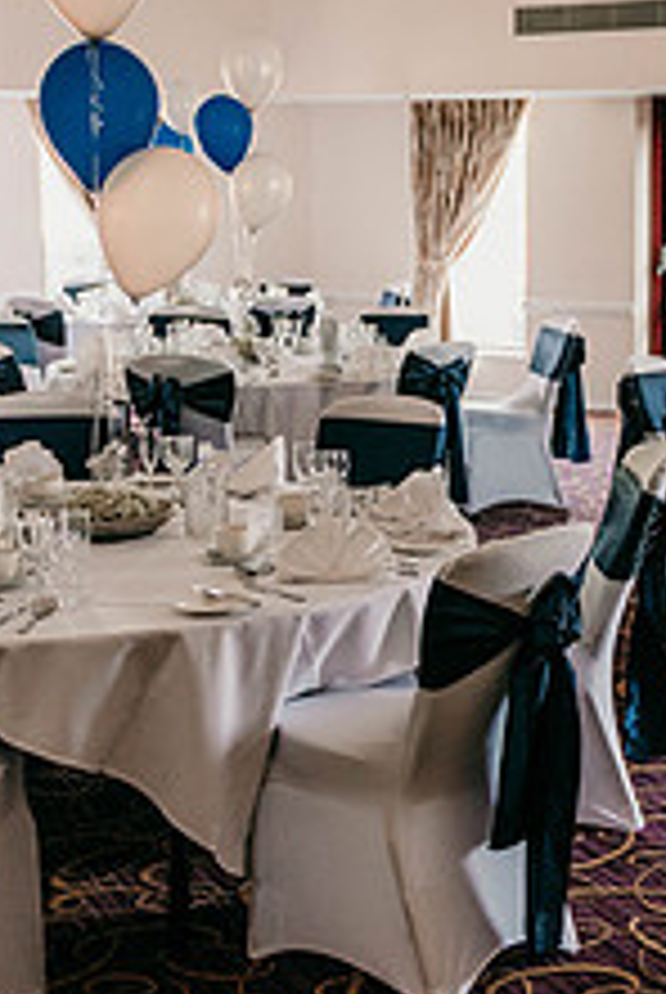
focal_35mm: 63
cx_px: 626
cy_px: 344
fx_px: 1743
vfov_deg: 31.6
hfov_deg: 21.1
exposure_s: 1/200
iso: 1800
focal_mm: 24
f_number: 2.8
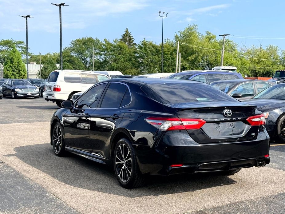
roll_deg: -0.8
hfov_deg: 36.1
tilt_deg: -2.3
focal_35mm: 53
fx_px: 437
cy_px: 106
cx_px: 152
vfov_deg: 27.5
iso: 100
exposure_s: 1/2762
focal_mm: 6.76
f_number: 1.78
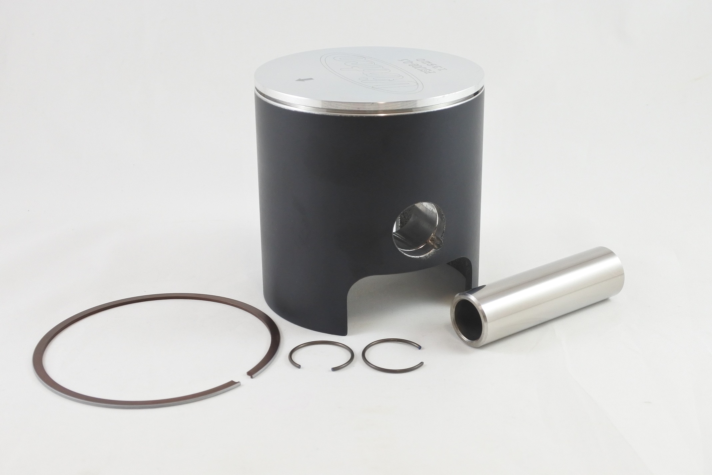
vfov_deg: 34.2
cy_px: 238
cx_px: 356
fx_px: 771
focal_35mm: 39
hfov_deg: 49.6
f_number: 4.2
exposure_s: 1/125
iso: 500
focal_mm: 14.7
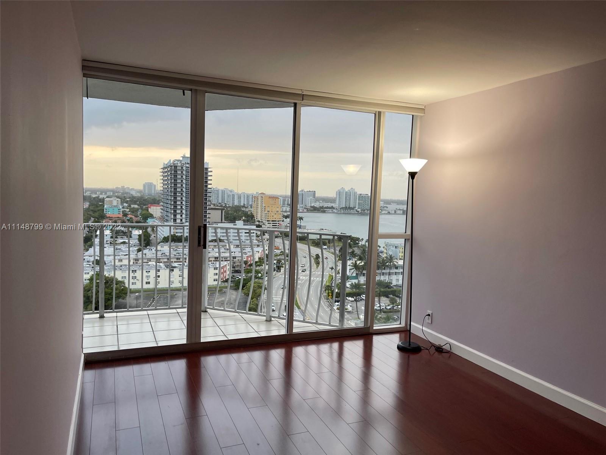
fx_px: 455
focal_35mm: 26
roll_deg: -2.0
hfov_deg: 67.3
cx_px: 303
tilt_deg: -4.7
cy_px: 228
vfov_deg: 53.1
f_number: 1.6
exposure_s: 1/60
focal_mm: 5.1
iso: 64
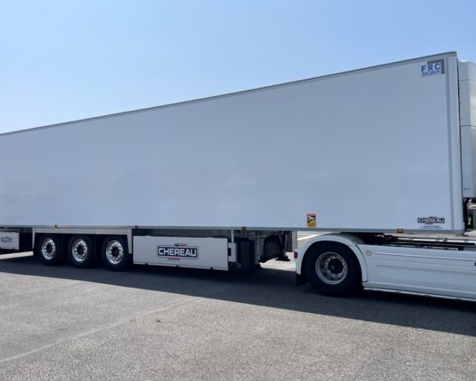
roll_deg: -1.8
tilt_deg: +3.9
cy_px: 187
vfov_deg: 50.0
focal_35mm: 29
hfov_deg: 60.4
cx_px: 234
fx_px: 409
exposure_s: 1/4464
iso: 32
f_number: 1.6
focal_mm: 4.2
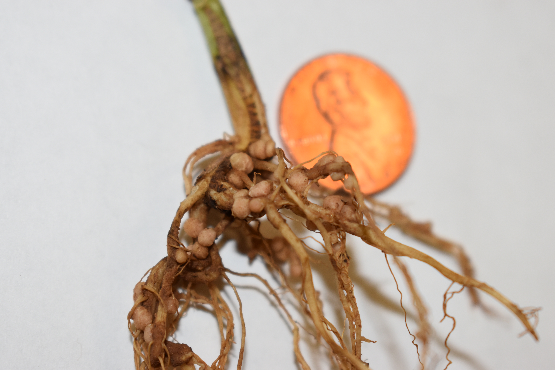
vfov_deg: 16.6
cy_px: 185
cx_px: 278
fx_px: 1272
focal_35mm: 82
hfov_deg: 24.6
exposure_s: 1/125
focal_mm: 55
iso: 360
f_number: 5.6
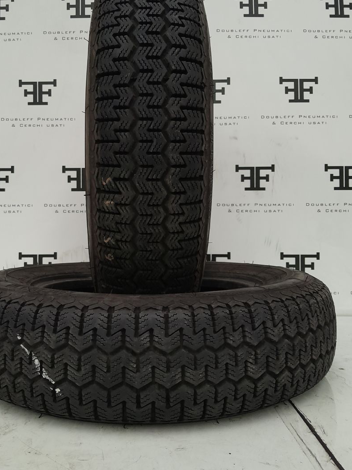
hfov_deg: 44.0
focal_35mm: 32
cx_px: 150
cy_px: 204
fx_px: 434
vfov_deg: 56.6
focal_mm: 3.98
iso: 320
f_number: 1.8
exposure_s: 1/33
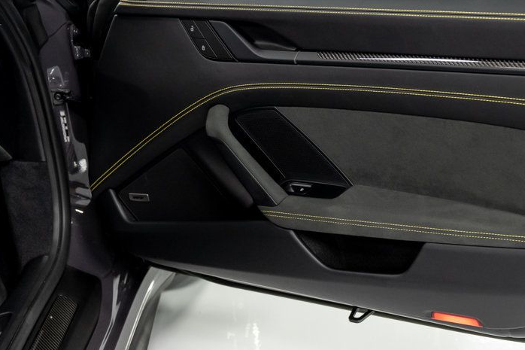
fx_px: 1006
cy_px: 196
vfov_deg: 19.7
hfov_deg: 29.0
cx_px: 358
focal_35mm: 69
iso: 3200
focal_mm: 47
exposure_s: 1/60
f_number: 5
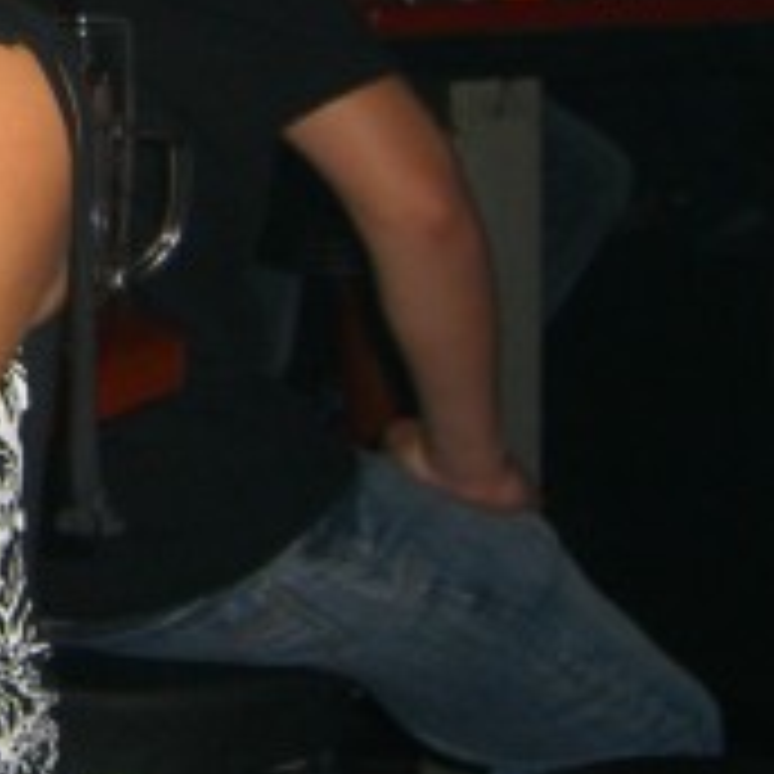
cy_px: -158
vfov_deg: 12.0
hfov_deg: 11.7
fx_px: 3592
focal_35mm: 142
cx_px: -432
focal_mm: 9.5
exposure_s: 1/60
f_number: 3.1
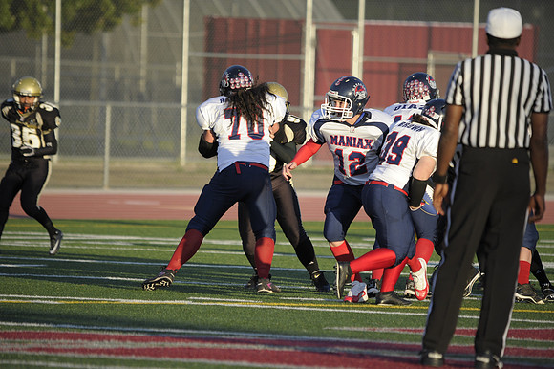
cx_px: 277
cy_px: 184
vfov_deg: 2.7
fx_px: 7690
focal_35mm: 500
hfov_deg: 4.1
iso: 1000
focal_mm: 500
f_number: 6.3
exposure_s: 1/1000
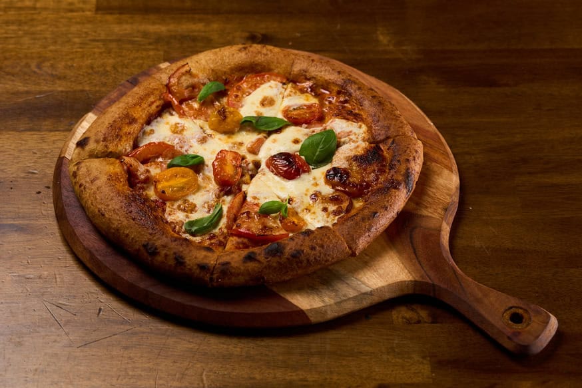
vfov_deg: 16.1
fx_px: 1374
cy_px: 194
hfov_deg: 23.9
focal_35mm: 85
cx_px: 291
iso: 320
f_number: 6.3
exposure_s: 1/60
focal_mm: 85
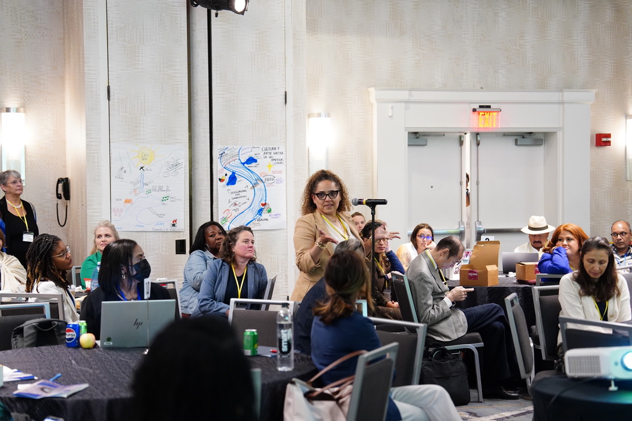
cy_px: 210
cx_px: 316
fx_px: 1229
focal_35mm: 70
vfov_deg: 19.5
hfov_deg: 28.8
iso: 3200
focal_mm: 70
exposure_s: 1/80
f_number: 2.8
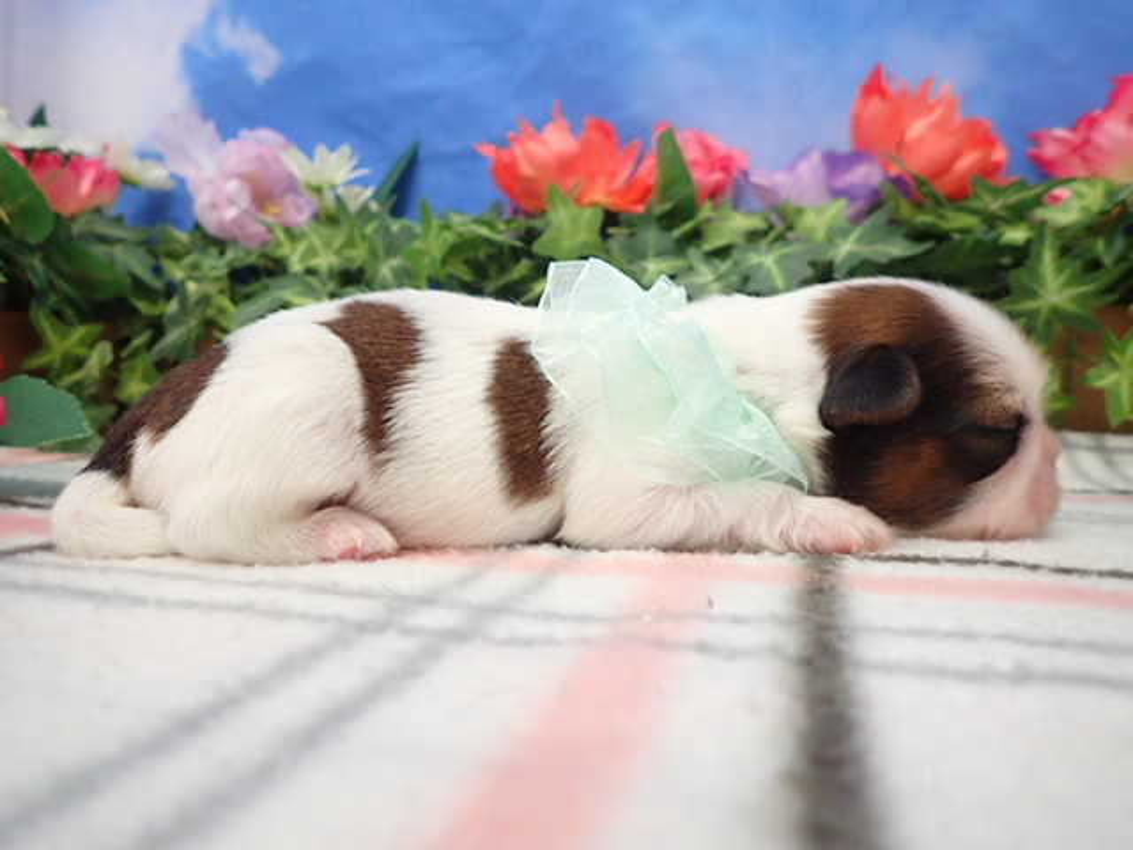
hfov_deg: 69.4
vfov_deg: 54.9
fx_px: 818
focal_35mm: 25
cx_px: 566
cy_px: 425
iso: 400
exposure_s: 1/100
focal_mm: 4.5
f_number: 2
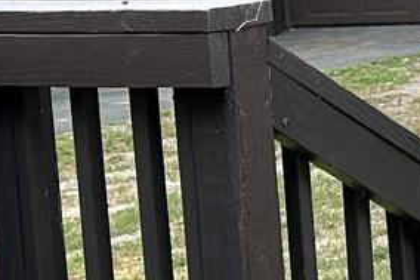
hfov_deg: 9.5
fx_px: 2099
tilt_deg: -1.4
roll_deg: +2.6
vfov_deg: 7.5
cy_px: -145
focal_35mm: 180
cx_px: 1151
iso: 80
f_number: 1.78
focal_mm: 6.86
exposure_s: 1/393
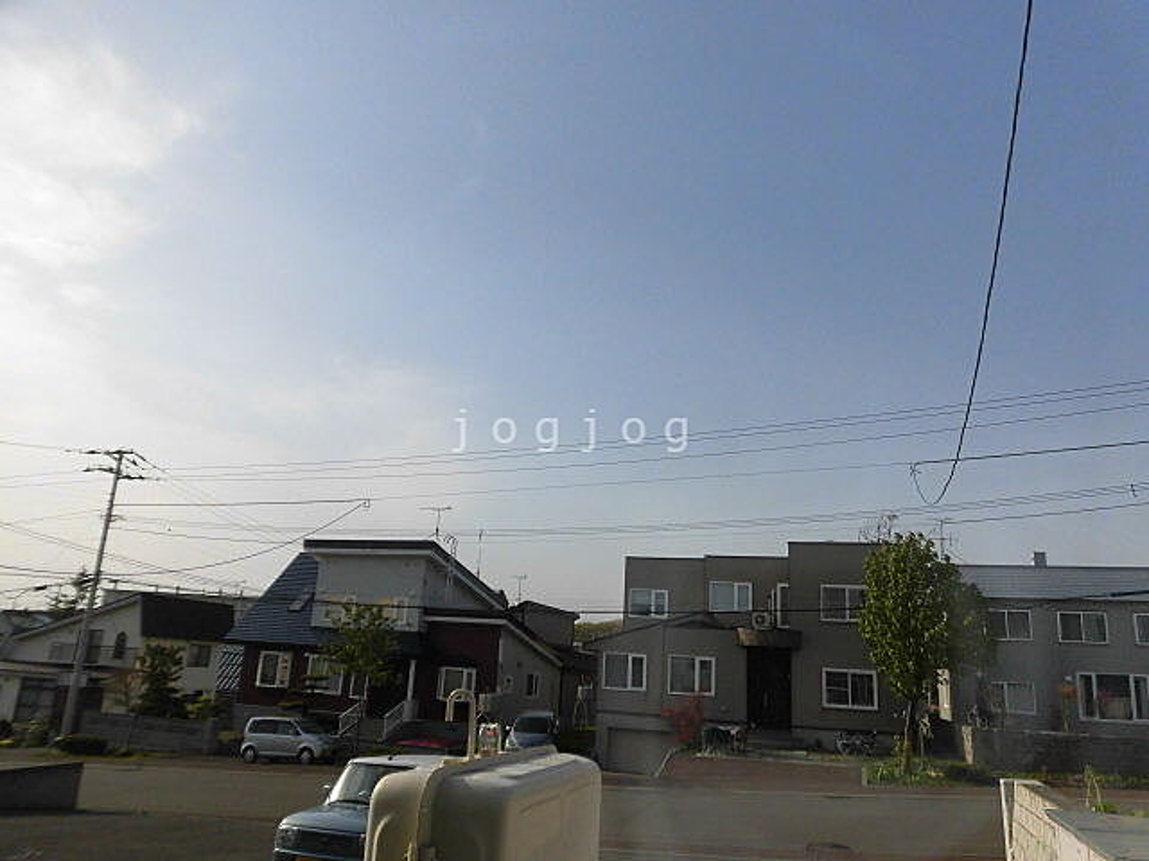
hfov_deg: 71.6
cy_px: 430
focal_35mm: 24
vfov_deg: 56.8
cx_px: 574
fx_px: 797
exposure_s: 1/320
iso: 100
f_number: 7.8
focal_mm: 4.3
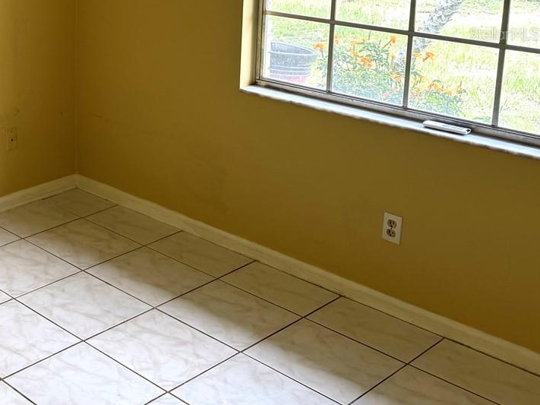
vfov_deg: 26.1
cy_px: 33
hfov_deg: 31.3
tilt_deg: -12.9
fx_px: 842
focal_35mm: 54
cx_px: -66
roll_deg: +2.0
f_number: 1.78
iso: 80
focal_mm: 6.76
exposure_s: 1/137
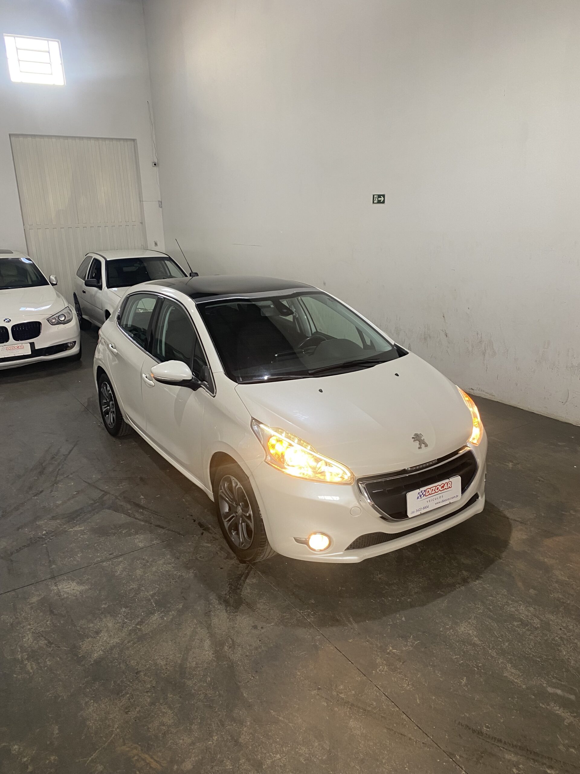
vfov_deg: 67.3
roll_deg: +2.7
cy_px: 387
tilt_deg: -14.9
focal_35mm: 26
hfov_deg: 53.1
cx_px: 290
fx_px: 581
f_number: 1.8
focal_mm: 4.25
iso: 100
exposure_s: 1/60
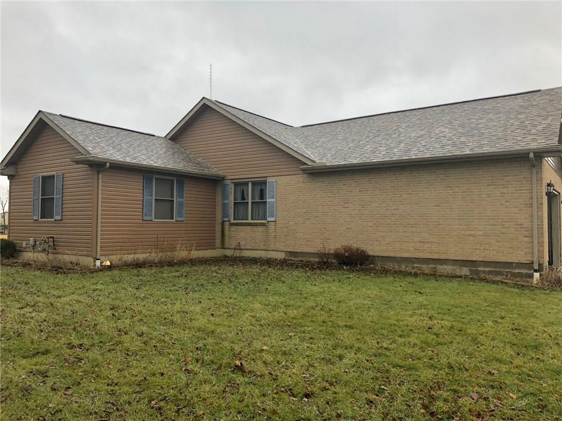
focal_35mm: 28
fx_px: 455
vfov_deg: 49.7
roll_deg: +0.4
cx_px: 281
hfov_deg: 63.4
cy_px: 210
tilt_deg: +1.7
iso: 40
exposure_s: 1/120
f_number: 1.8
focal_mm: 3.99
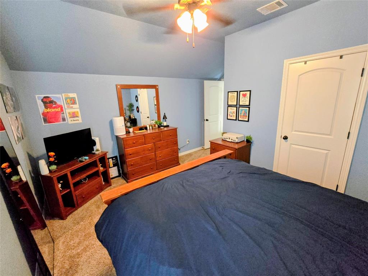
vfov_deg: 89.9
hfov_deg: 106.2
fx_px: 138
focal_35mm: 13
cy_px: 138
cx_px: 184
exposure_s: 1/60
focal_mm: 2.2
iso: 1600
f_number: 2.2
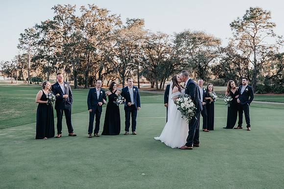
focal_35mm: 36
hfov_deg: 53.0
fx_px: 284
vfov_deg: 36.8
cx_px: 156
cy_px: 104
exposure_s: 1/200
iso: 200
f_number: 4.5
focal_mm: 29
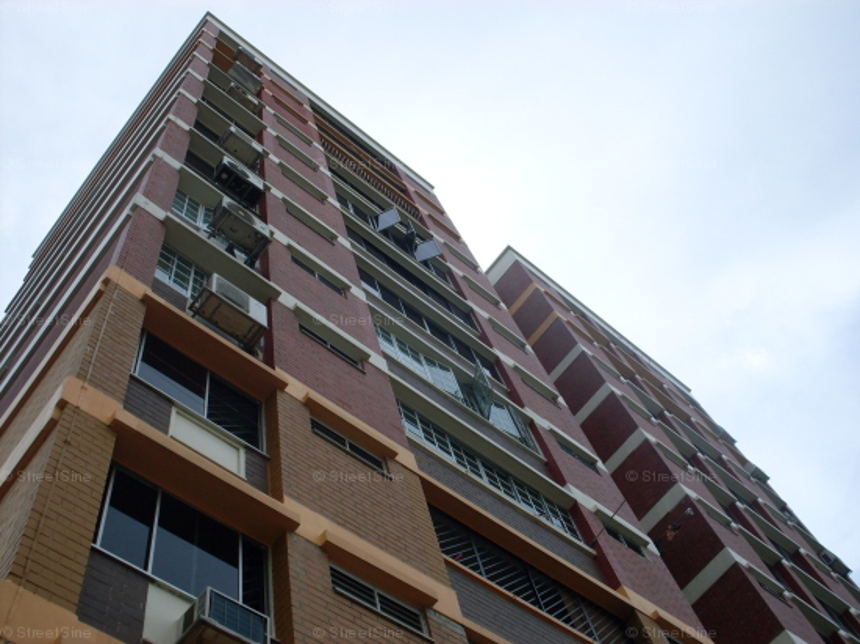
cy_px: 322
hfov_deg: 49.0
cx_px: 430
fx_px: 944
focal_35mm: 38
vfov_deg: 37.7
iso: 80
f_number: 8.4
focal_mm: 6.3
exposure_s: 1/125
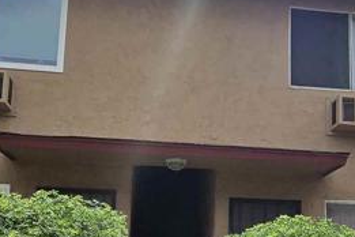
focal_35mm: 53
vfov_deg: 25.2
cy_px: 181
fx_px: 523
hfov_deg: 37.2
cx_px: 227
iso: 50
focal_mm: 2.2
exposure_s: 1/2929
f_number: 2.2
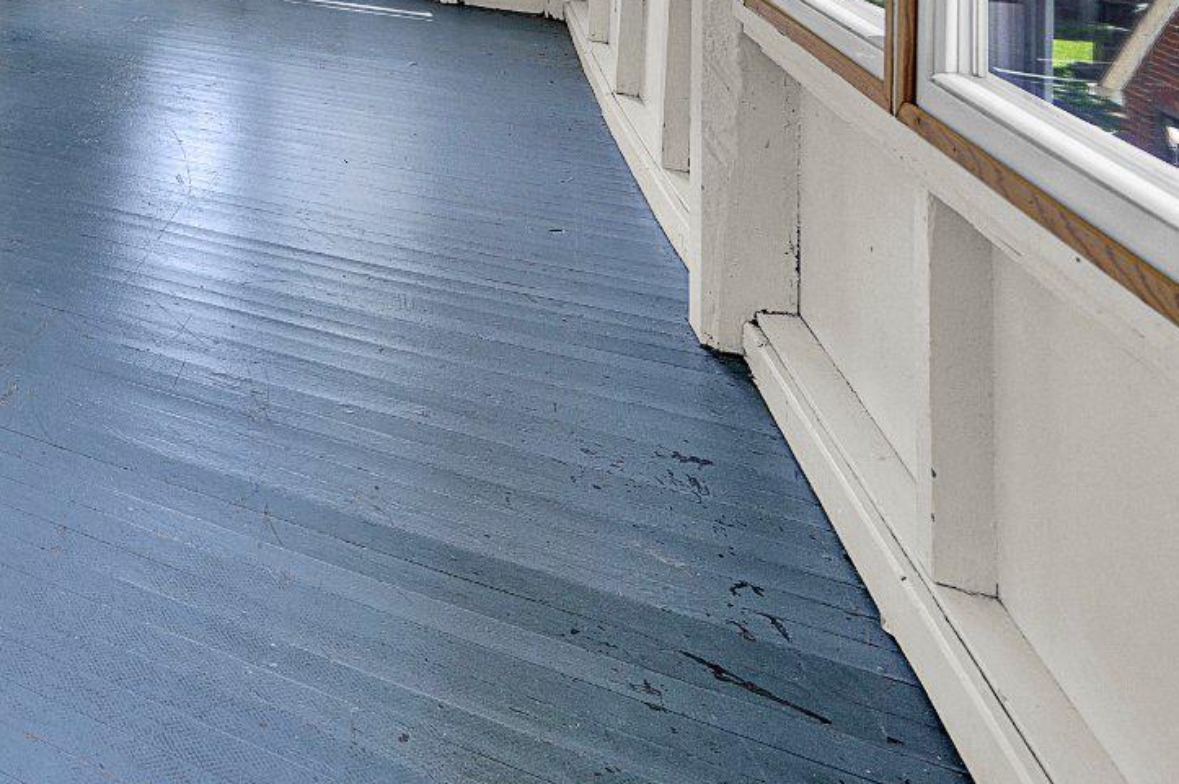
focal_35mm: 34
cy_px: -254
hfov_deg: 37.5
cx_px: -315
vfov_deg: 30.2
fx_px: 1113
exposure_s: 1/13
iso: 320
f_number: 6.3
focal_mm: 12
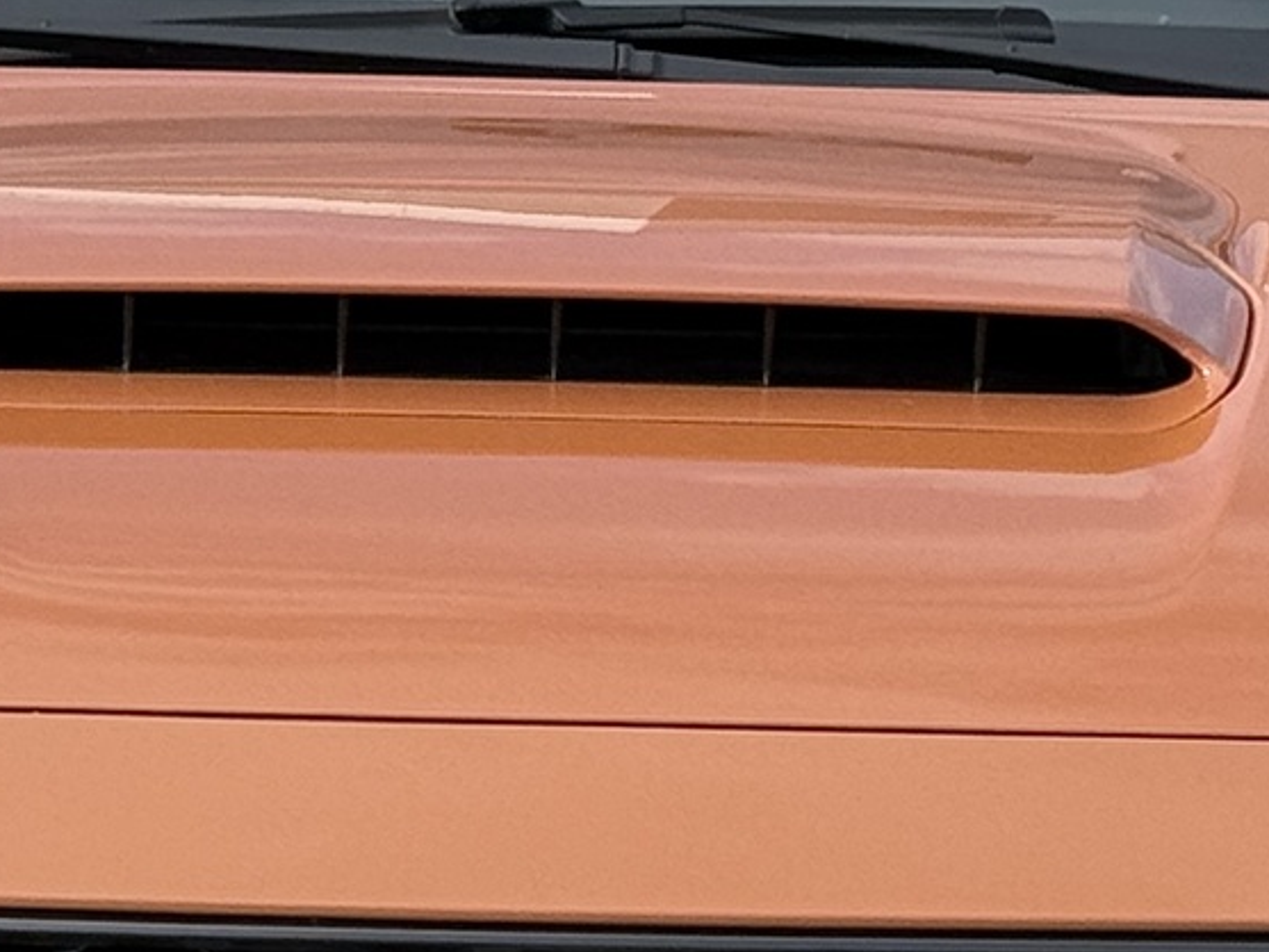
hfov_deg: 8.0
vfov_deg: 6.0
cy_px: 738
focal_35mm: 248
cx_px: 554
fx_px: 9093
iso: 80
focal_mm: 6.76
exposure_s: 1/3096
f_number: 1.78
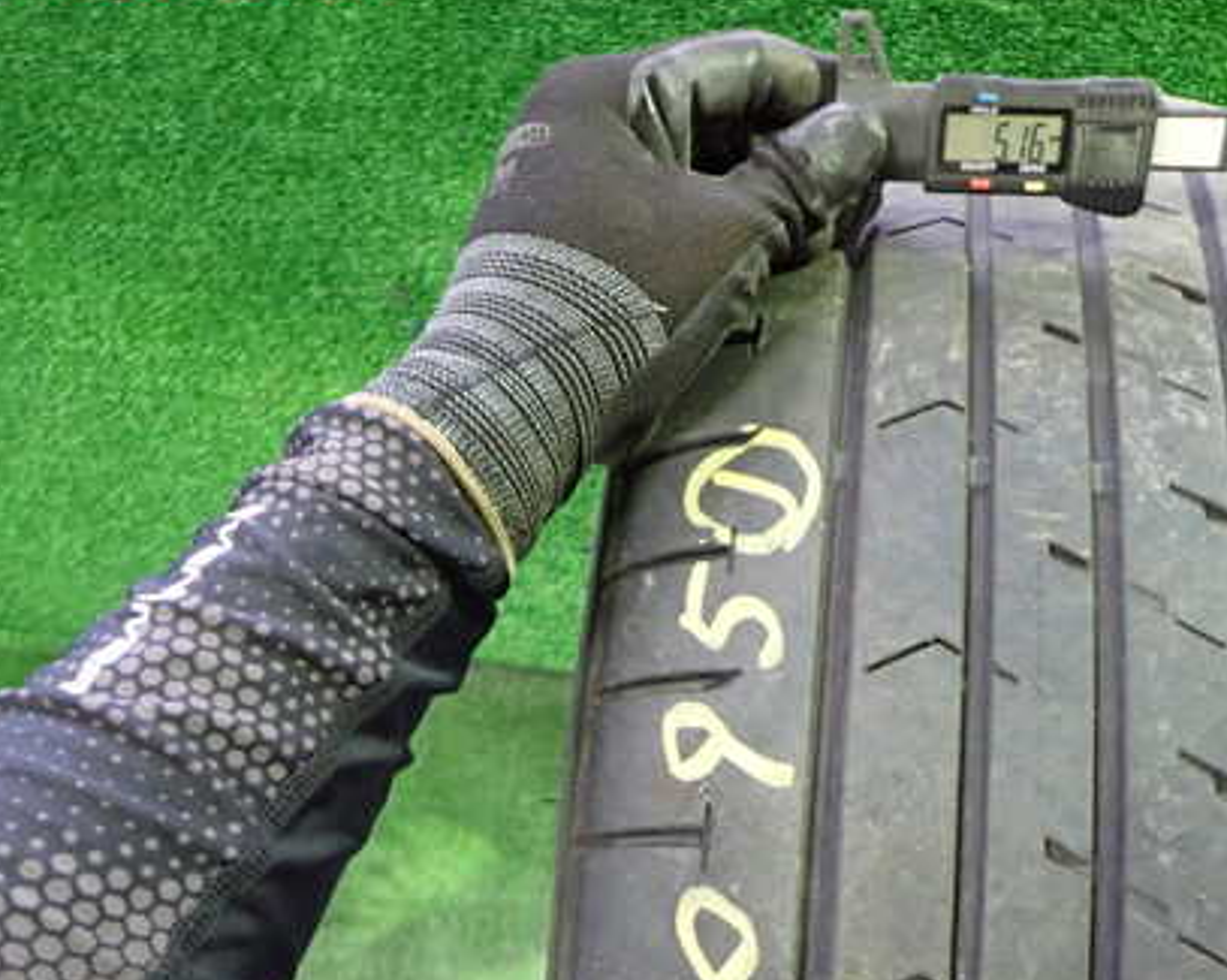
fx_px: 1306
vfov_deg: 40.8
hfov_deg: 50.0
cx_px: 736
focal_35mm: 36
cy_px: 612
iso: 640
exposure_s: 1/30
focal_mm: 4.5
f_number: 2
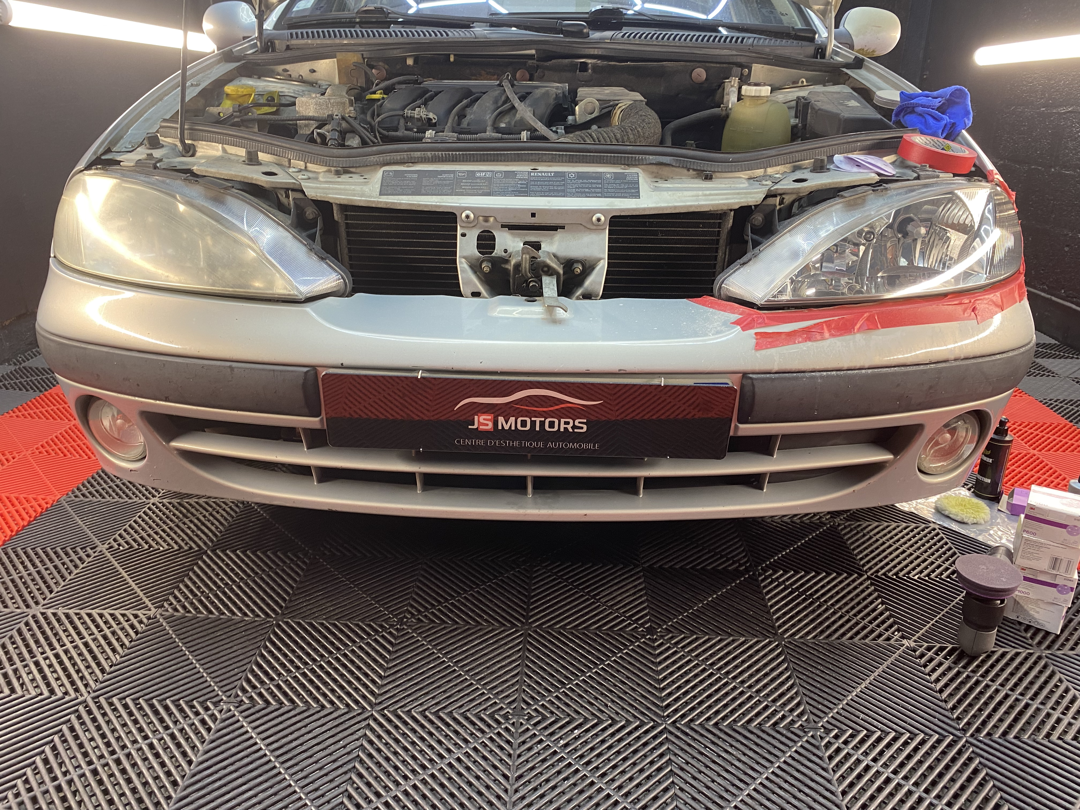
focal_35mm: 26
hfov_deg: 67.3
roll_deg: -1.3
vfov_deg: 53.1
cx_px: 540
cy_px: 405
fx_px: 811
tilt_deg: -20.6
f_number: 1.8
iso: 80
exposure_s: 1/50
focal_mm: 4.25
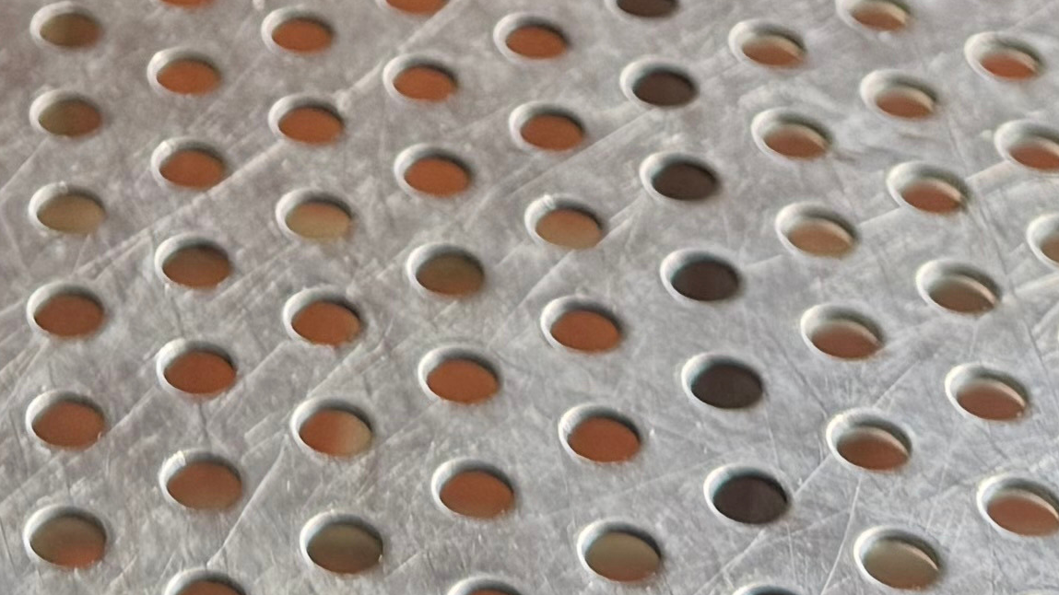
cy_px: -980
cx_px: -75
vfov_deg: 8.3
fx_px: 3650
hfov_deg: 16.1
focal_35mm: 130
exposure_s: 1/105
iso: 200
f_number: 1.78
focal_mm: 6.76
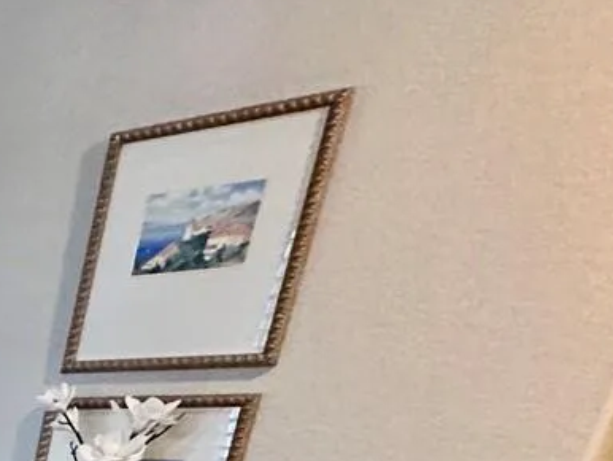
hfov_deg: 18.8
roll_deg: -0.9
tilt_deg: -19.1
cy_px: 796
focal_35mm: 58
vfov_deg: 19.7
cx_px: -634
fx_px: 1028
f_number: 2.2
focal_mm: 2.22
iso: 400
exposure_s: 1/60
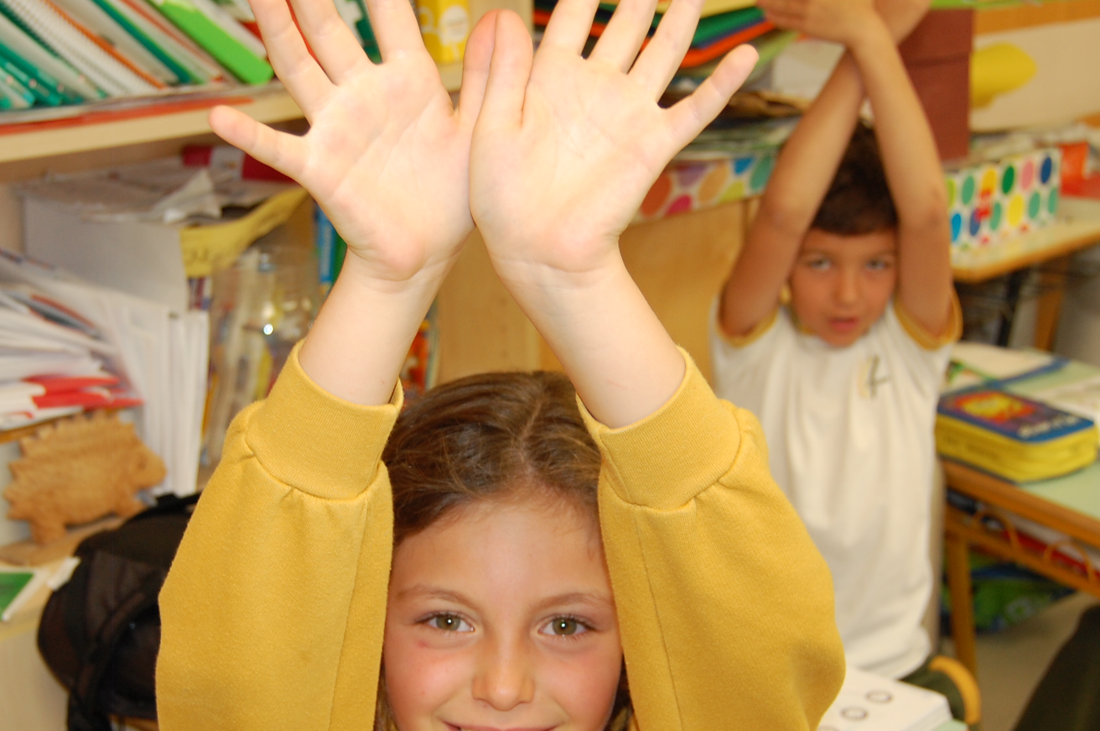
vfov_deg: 22.8
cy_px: 511
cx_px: 463
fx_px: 1801
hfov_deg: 33.9
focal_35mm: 59
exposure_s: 1/60
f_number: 4.2
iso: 400
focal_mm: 26
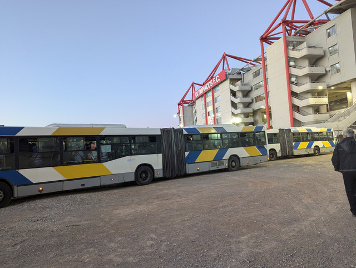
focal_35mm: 24
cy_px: 134
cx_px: 178
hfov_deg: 71.5
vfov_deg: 56.9
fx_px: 247
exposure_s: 1/100
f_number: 1.85
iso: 283
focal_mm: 6.81
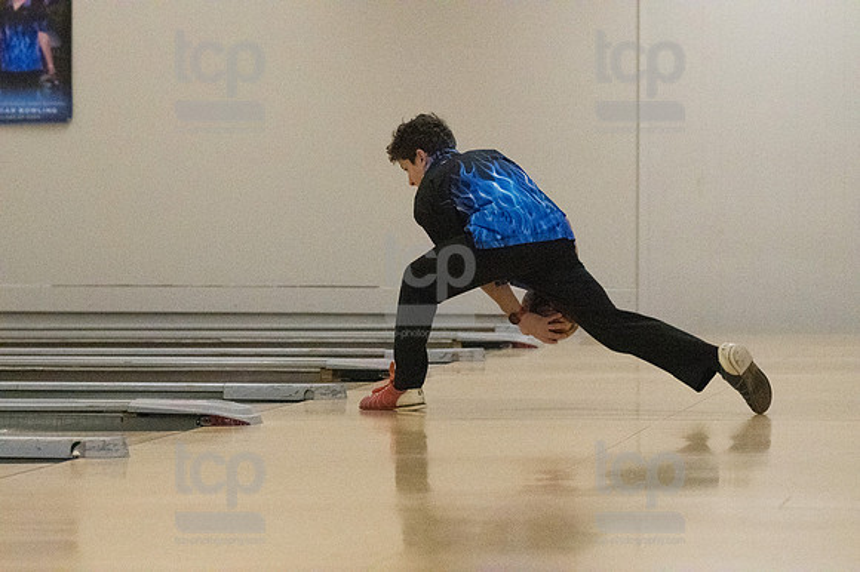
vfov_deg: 7.9
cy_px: 286
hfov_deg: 11.8
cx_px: 430
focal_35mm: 174
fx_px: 4154
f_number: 4
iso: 10000
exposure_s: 1/1250
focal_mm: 116
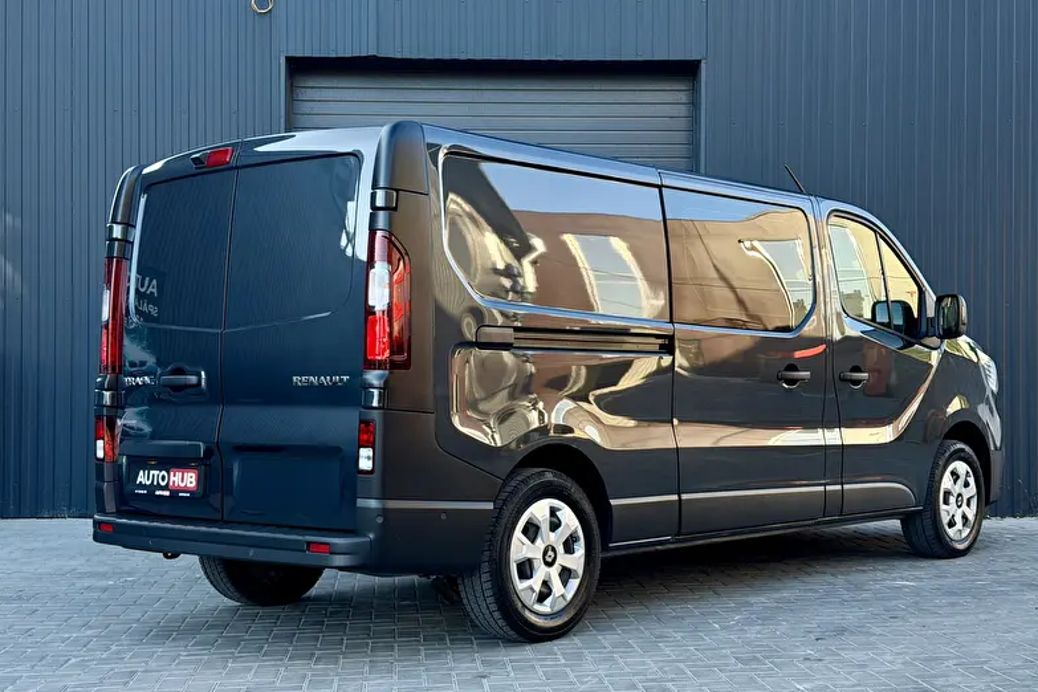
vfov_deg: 26.5
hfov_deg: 38.9
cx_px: 518
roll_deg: +0.7
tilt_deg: +0.3
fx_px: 1470
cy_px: 376
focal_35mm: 51
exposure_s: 1/306
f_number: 1.78
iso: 64
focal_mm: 6.76
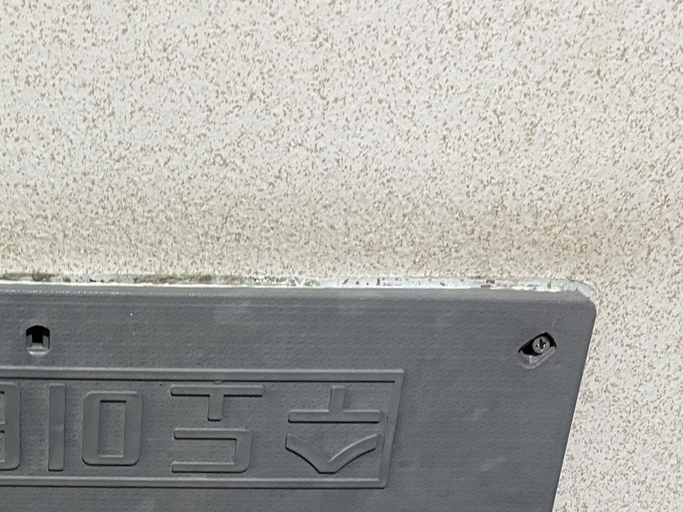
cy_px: 513
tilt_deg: -27.5
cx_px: 82
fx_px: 1145
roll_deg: -1.0
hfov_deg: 31.8
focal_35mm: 58
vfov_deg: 24.1
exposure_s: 1/60
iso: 320
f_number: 1.8
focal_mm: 4.25
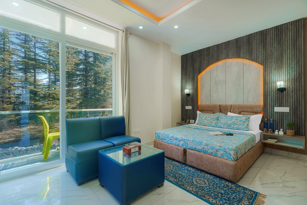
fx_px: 145
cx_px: 154
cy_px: 102
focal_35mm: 17
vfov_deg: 70.4
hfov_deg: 93.3
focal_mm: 17
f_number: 5
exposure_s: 1/13
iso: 800
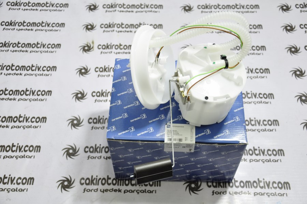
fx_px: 409
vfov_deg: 28.0
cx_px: 154
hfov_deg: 41.2
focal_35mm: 48
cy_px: 102
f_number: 4.2
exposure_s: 1/15
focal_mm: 32
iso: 200
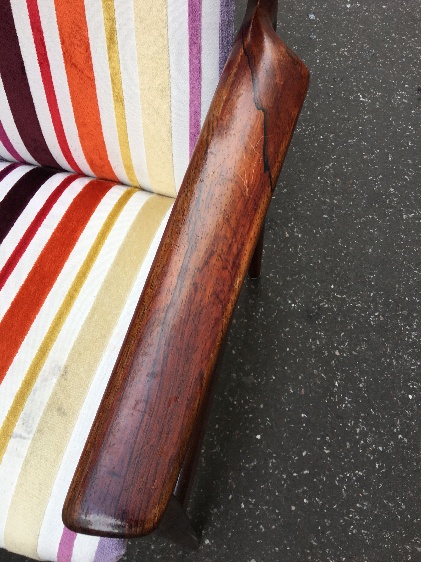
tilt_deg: -58.5
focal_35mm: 29
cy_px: 281
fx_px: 470
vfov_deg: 61.7
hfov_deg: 48.2
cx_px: 210
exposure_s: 1/109
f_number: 2.2
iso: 25
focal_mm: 4.15
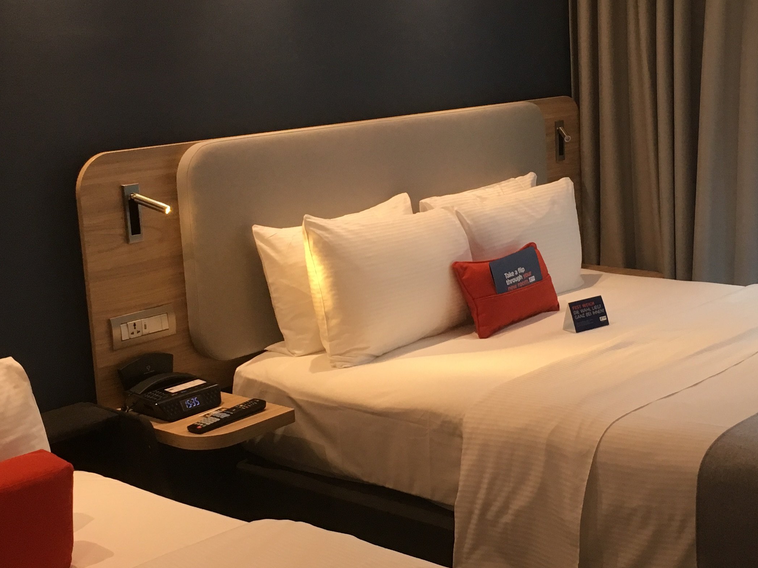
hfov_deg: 34.3
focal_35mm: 56
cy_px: 276
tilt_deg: -11.3
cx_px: 400
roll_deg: +3.4
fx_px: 1226
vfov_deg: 26.1
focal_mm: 4.15
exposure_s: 1/33
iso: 50
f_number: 2.2
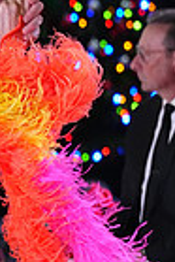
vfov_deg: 2.5
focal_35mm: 836
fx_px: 6080
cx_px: -135
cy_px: 349
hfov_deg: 1.6
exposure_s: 1/400
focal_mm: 200
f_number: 5.6
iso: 10000
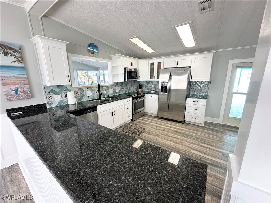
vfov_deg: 85.7
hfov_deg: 102.1
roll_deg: +1.1
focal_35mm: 14
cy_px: 102
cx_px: 136
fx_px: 110
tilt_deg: -12.3
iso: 160
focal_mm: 2.22
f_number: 2.2
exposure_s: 1/120
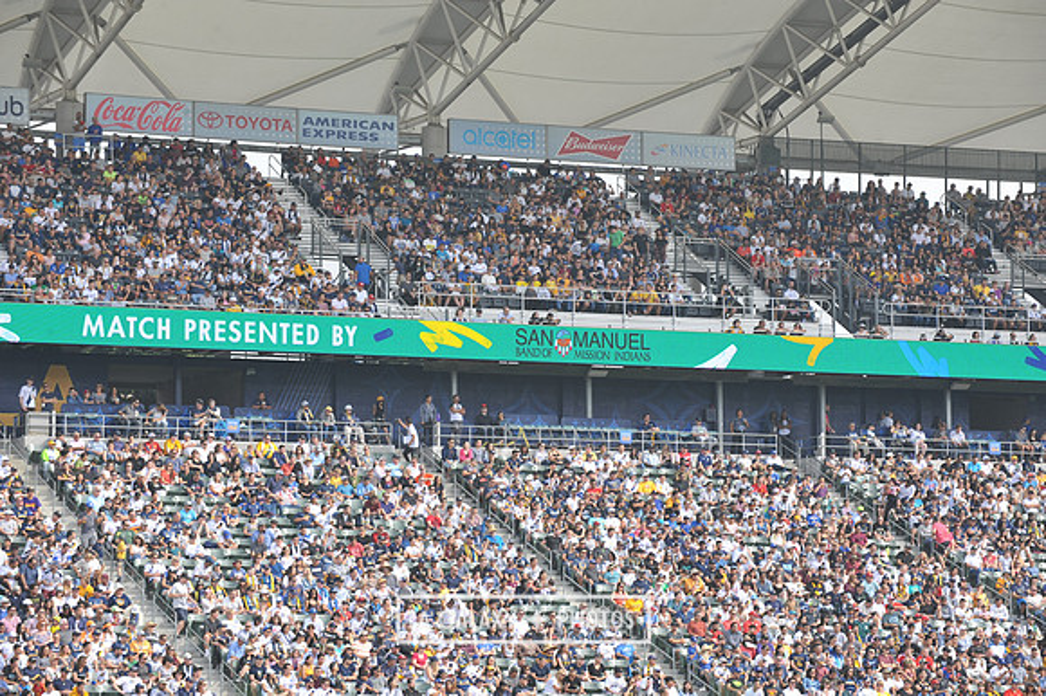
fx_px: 3775
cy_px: 348
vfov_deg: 10.5
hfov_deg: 15.8
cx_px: 523
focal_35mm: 130
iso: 250
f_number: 8
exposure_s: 1/250
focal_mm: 130
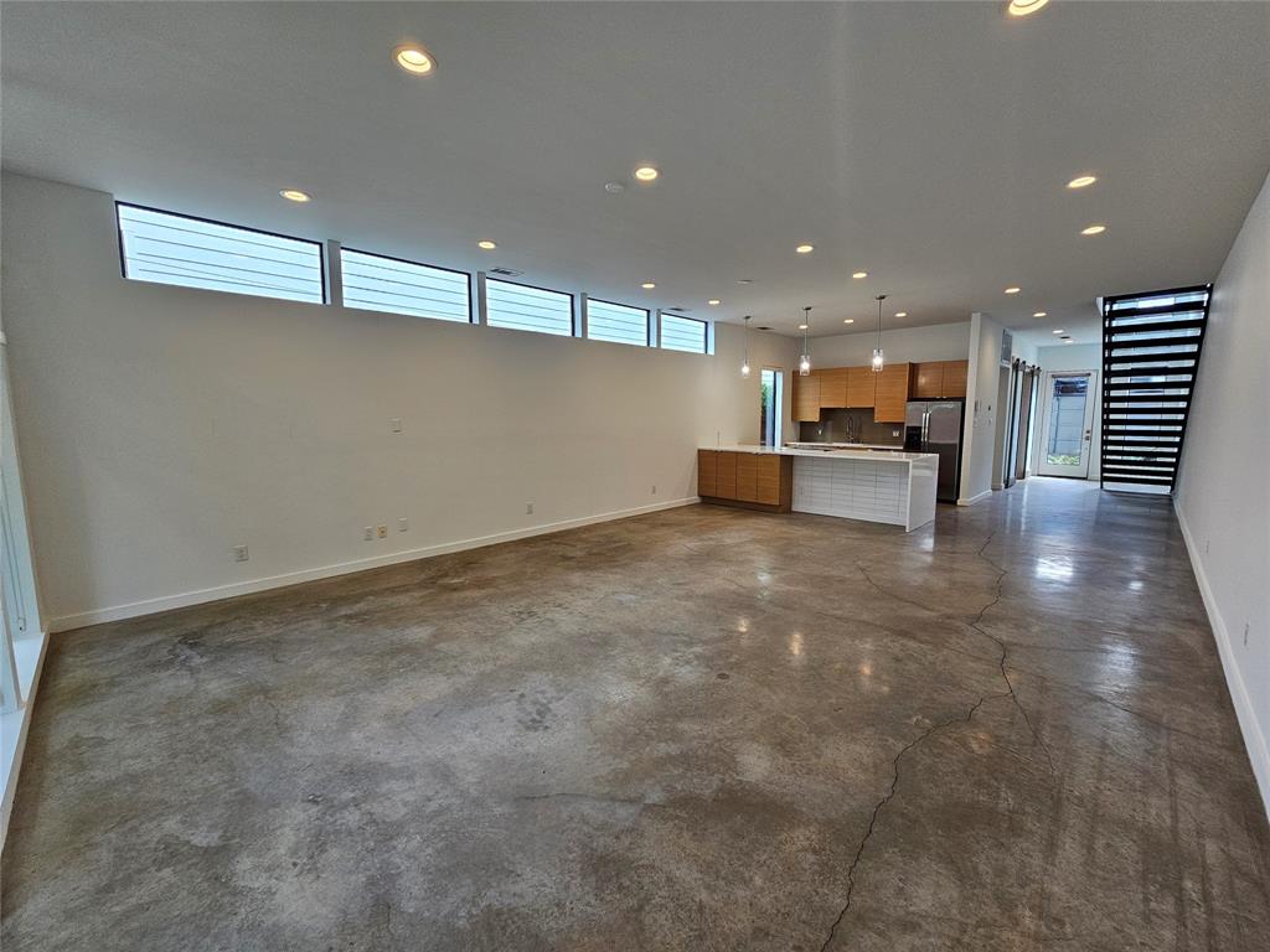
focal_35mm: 13
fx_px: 477
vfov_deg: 89.9
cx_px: 635
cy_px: 476
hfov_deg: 106.2
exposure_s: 1/60
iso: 64
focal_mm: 2.2
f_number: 2.2
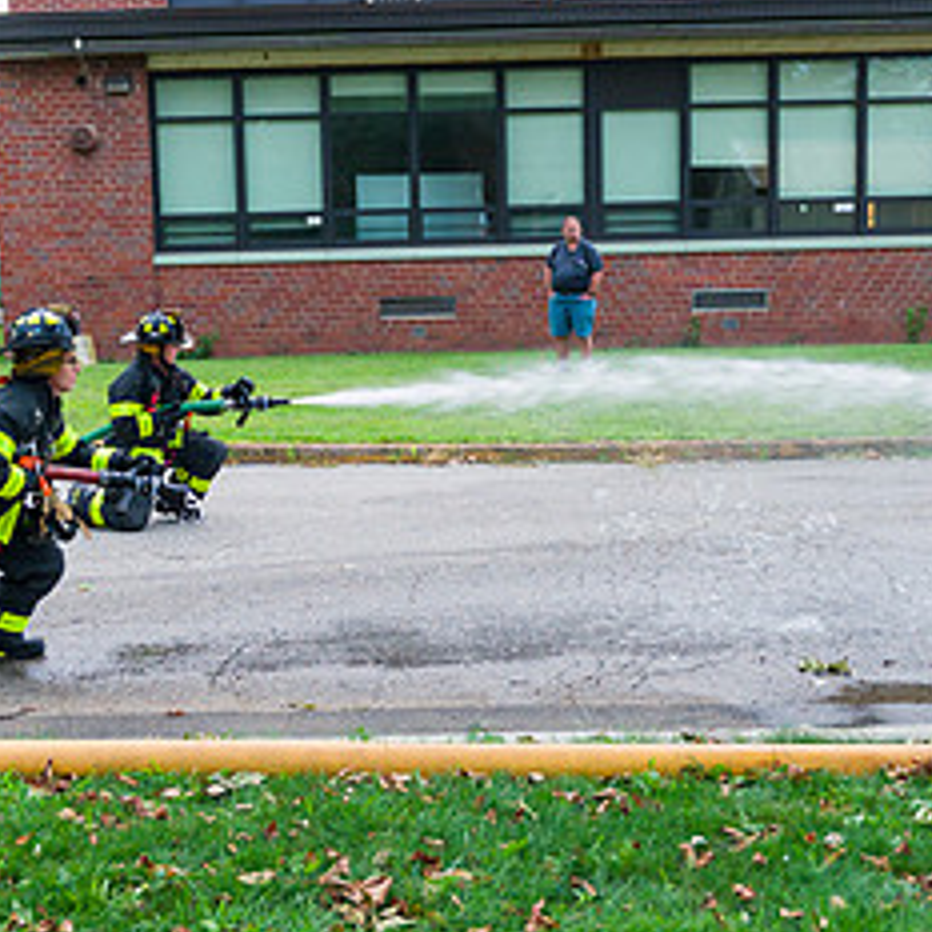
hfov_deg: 31.1
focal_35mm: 55
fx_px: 1675
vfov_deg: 31.1
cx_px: 408
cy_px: 472
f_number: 3.2
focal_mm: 26
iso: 1000
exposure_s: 1/200
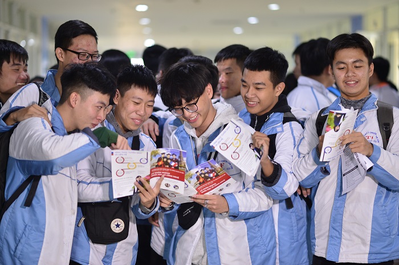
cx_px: 200
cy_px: 132
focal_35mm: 85
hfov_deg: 23.9
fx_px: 941
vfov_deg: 16.0
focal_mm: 85
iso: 1000
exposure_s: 1/160
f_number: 1.8
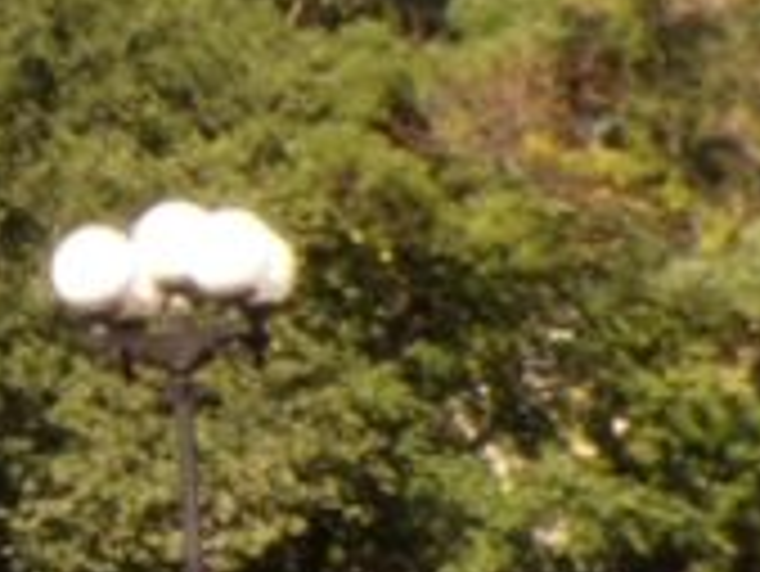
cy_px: 676
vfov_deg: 10.1
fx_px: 3186
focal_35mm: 145
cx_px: -809
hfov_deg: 12.0
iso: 100
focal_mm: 4.3
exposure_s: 1/70
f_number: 10.2
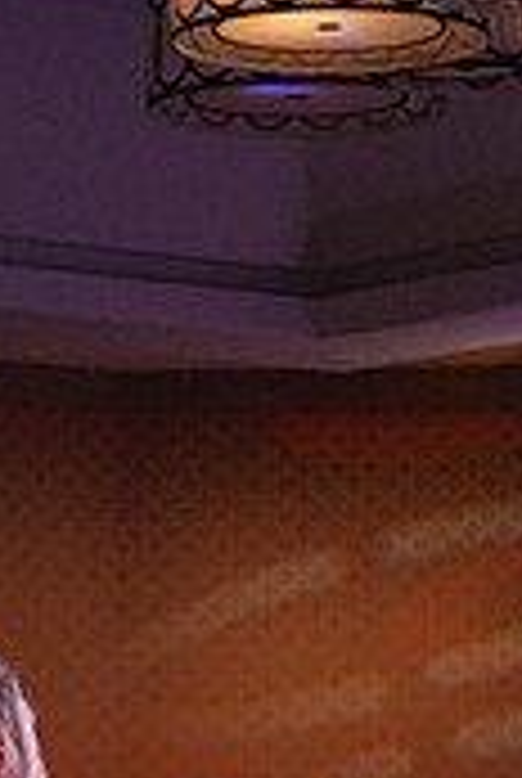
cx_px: -259
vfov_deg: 8.0
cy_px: 1183
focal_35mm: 251
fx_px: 5437
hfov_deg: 5.4
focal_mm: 50
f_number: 5.6
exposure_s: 1/400
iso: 4000
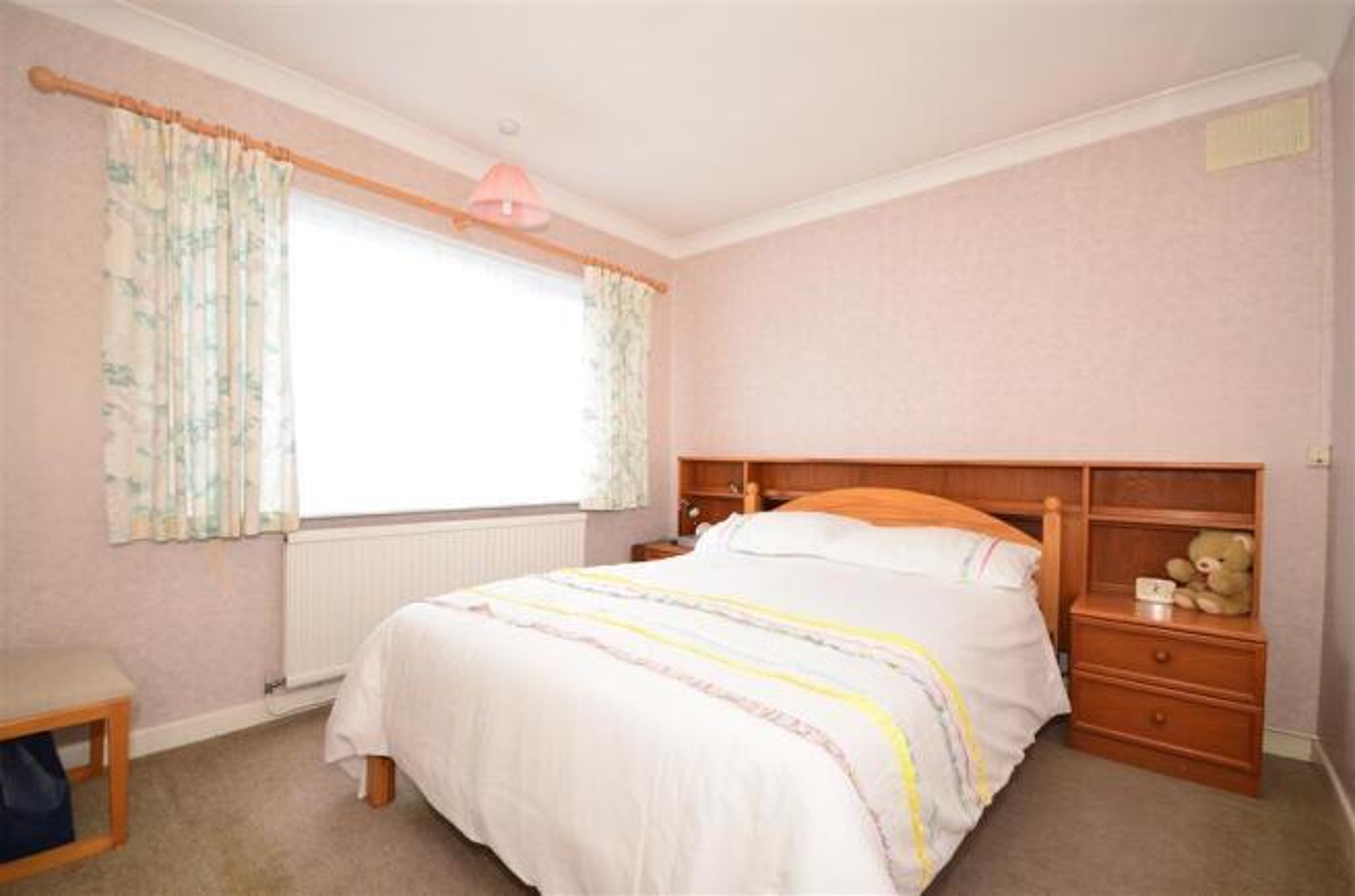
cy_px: 448
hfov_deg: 100.5
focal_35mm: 15
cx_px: 678
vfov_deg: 77.0
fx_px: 563
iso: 200
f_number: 4
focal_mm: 10
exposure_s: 1/15
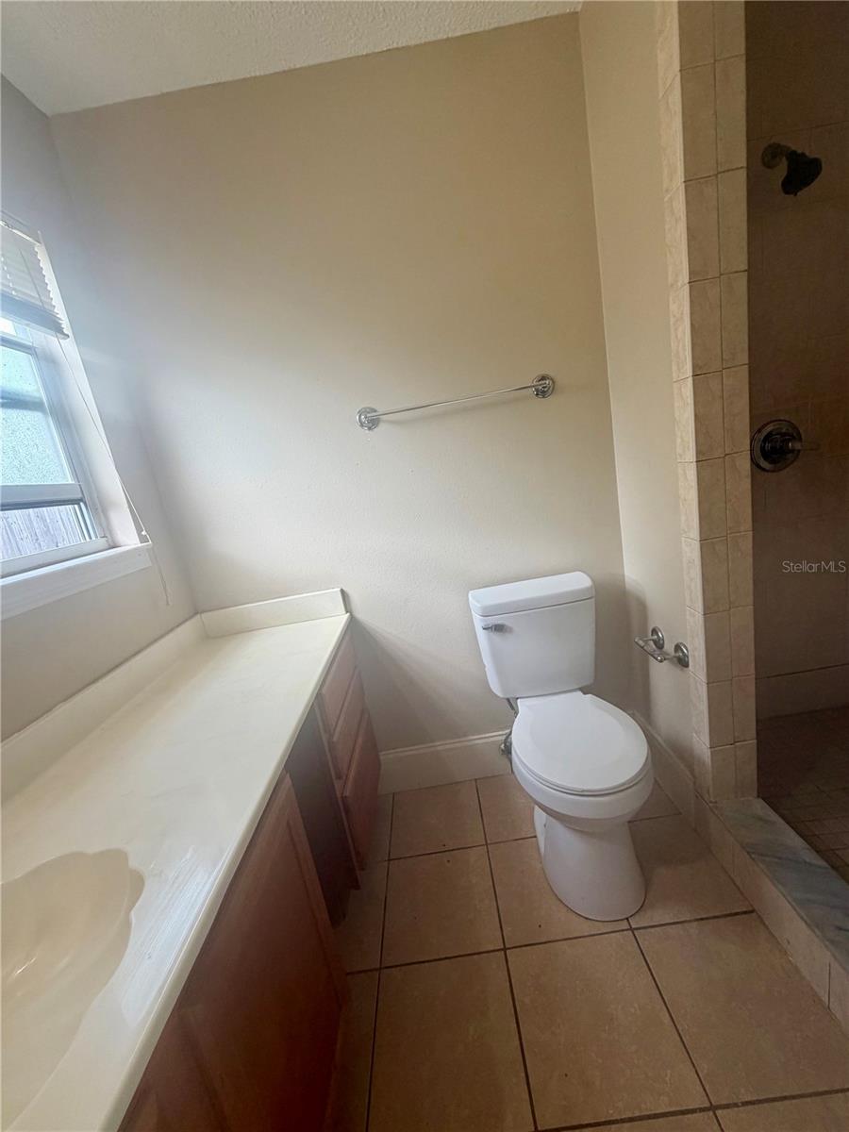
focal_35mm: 14
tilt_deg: -12.9
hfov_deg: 85.7
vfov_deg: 102.1
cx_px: 424
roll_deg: +9.6
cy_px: 566
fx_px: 458
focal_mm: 2.22
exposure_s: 1/120
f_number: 2.2
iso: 200
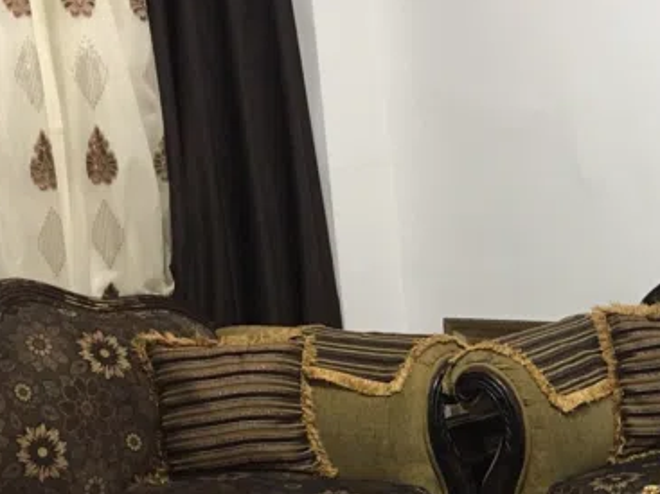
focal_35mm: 81
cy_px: 573
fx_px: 1544
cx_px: 743
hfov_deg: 22.6
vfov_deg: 17.5
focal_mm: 4.15
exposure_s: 1/15
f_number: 2.2
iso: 50
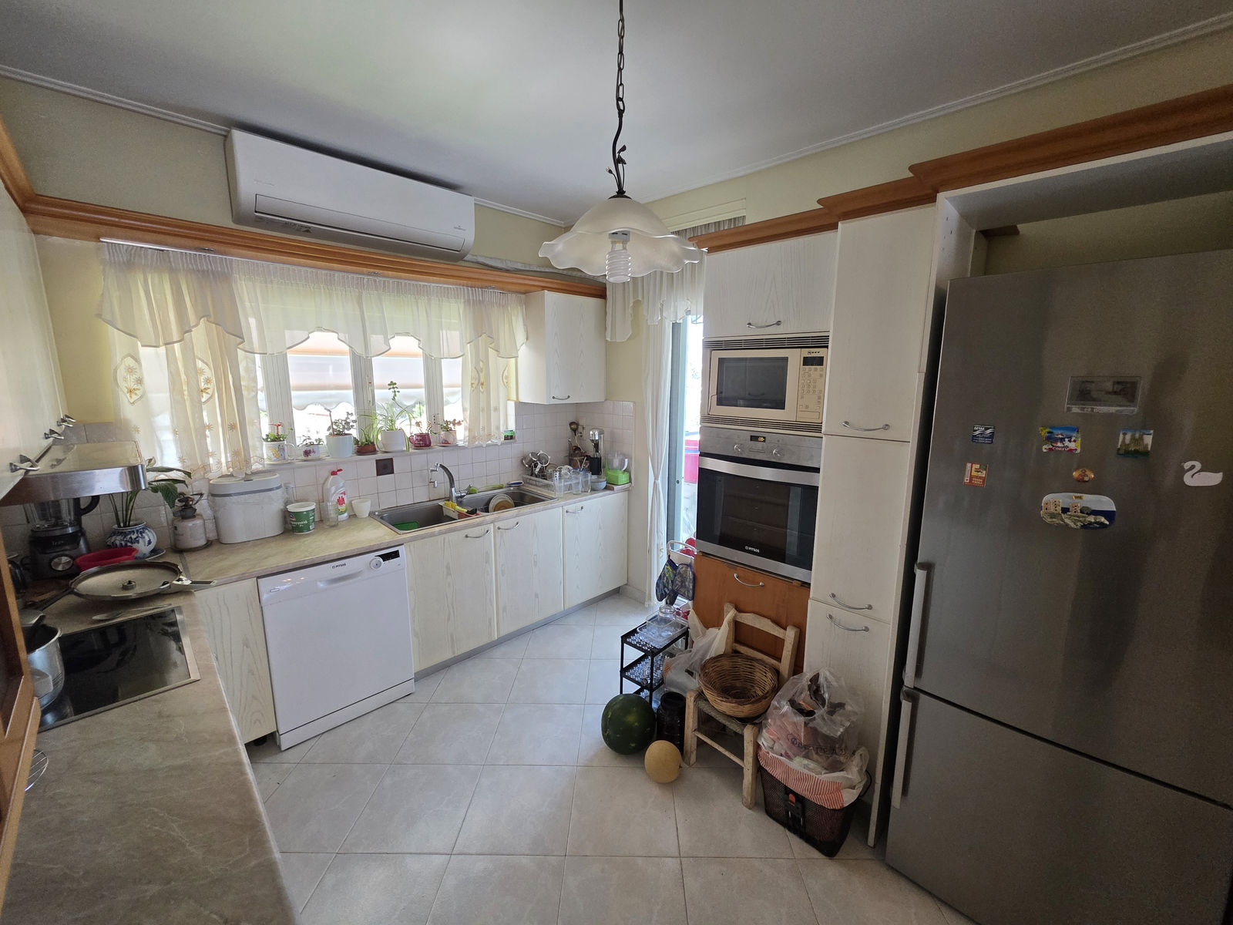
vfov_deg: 89.9
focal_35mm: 13
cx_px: 616
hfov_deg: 106.2
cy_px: 462
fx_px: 463
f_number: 1.9
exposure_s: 1/200
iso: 400
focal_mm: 2.2
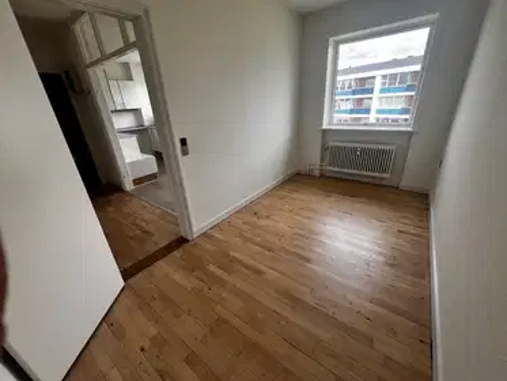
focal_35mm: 13
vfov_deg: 89.9
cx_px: 254
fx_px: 190
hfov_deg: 106.2
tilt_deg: -23.5
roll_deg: +3.7
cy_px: 190
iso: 32
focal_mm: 1.57
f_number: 1.8
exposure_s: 1/99
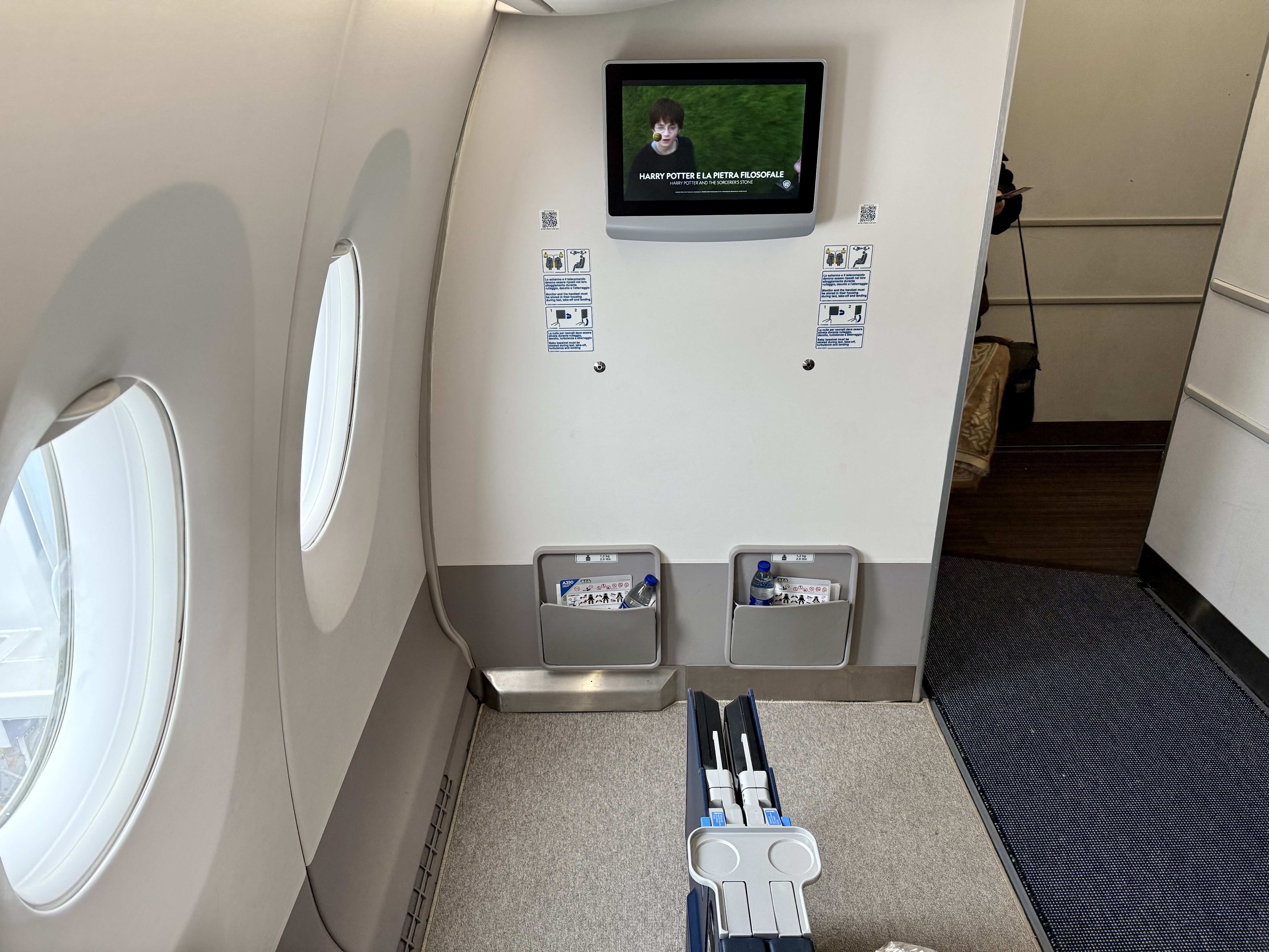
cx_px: 634
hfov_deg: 71.6
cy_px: 476
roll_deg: +0.2
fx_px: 880
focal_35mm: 24
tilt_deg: -24.3
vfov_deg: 56.8
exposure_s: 1/126
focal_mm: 6.76
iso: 250
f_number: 1.78
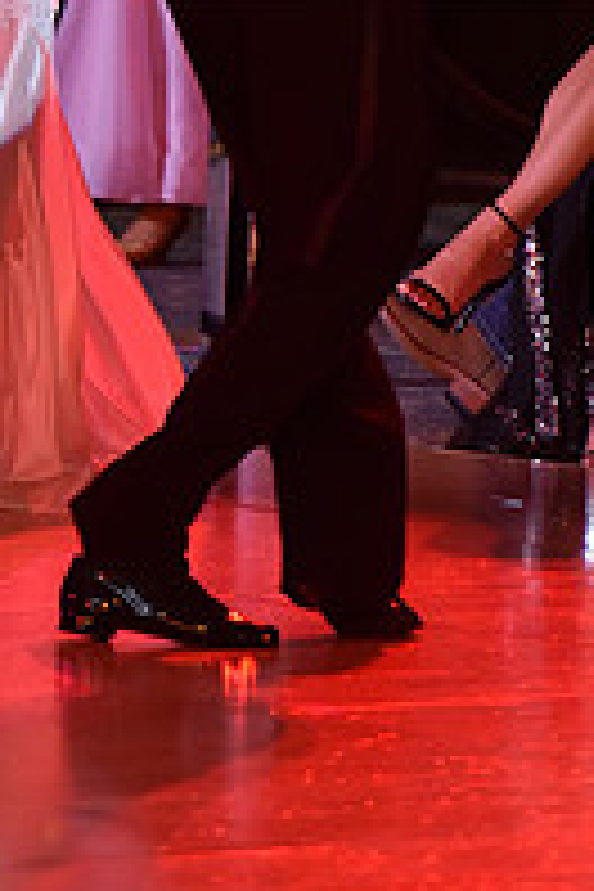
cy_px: -153
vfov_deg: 3.5
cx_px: 97
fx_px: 14527
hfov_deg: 2.3
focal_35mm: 587
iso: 1600
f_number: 4
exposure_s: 1/250
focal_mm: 200
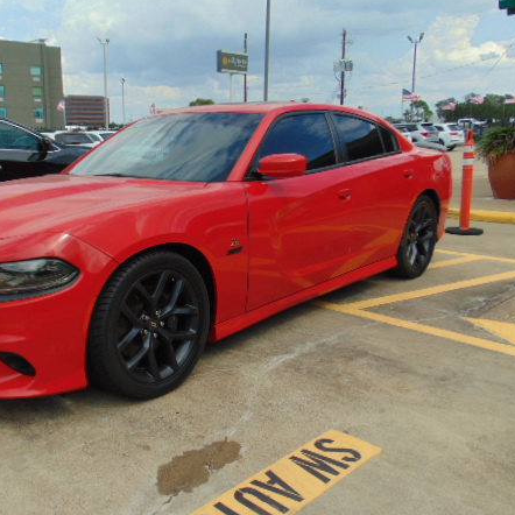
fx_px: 539
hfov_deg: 50.1
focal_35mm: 32
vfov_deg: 51.1
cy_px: 273
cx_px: 165
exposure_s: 1/250
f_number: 7.7
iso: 80
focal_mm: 4.5
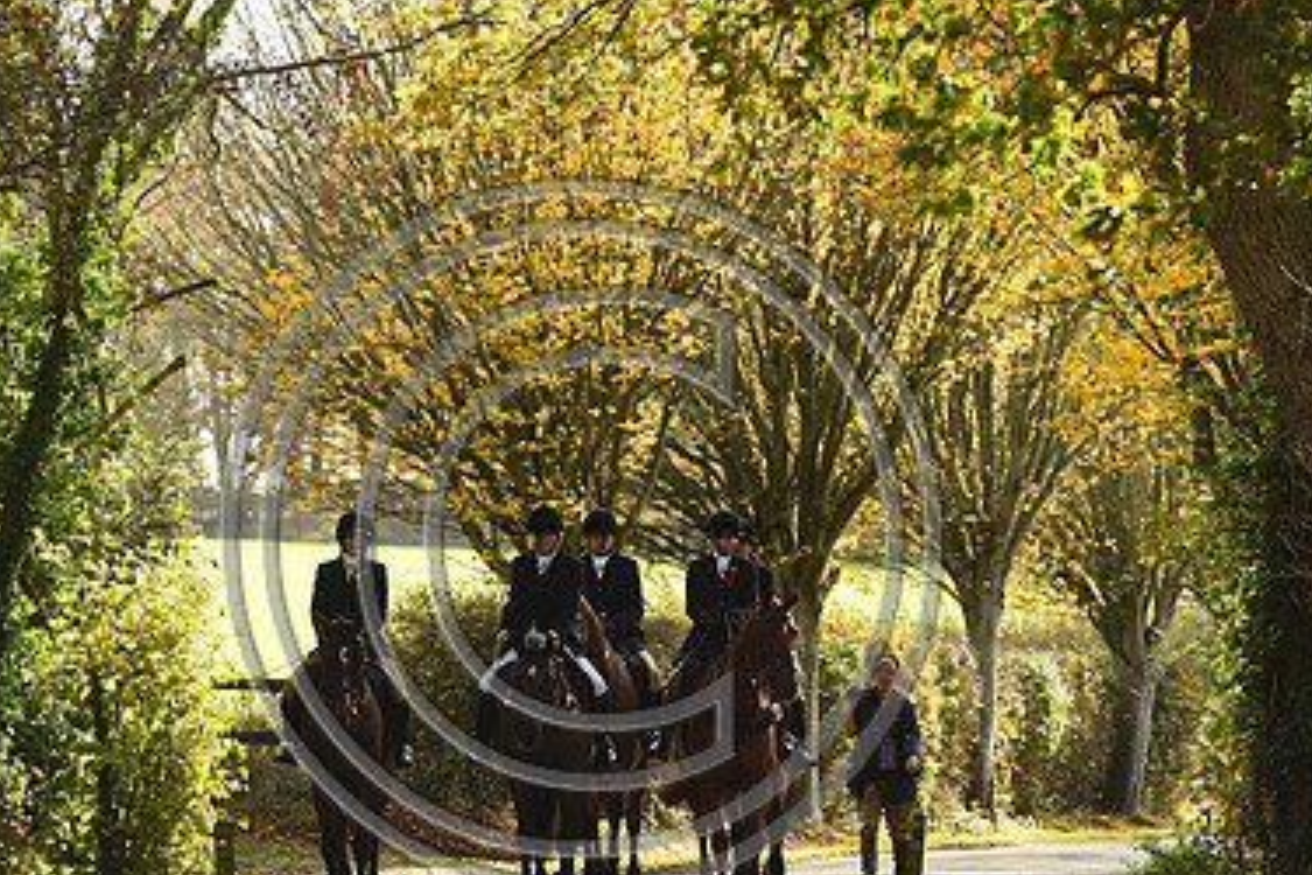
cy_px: 490
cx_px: 542
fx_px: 11260
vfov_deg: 4.4
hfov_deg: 6.7
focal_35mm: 309
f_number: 5.6
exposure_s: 1/1250
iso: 1000
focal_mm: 200
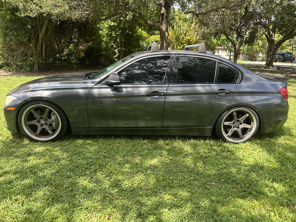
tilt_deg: -16.2
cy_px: 111
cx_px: 148
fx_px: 205
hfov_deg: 71.6
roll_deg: -2.4
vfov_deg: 56.8
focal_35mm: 24
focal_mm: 6.86
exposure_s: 1/638
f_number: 1.78
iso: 80
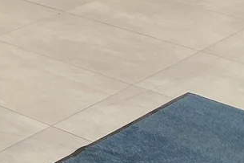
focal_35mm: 142
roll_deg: -0.1
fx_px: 962
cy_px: -206
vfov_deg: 8.9
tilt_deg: -7.9
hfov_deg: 11.4
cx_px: -379
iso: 40
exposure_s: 1/121
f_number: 1.5
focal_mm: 5.7
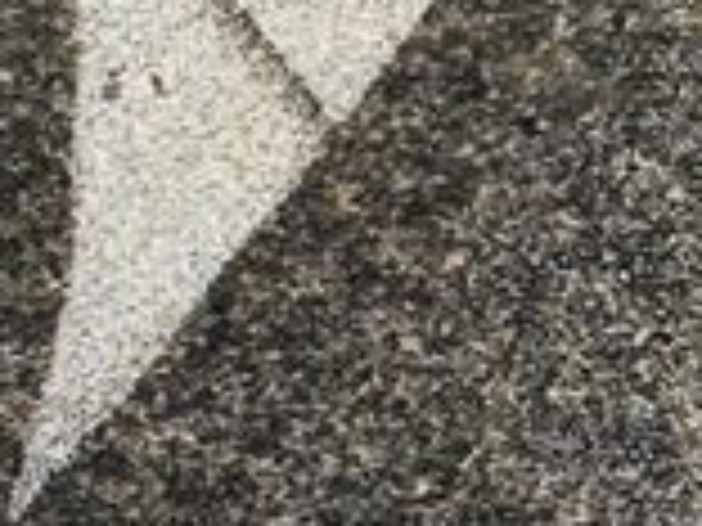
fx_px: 5192
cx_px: 250
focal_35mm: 256
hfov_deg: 7.7
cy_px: 1173
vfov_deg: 5.6
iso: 80
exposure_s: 1/60
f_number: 1.7
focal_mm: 4.71
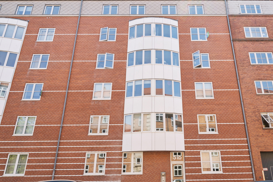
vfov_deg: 49.4
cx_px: 162
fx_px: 197
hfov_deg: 68.8
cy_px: 106
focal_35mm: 26
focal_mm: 17
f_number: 10
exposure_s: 1/160
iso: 160
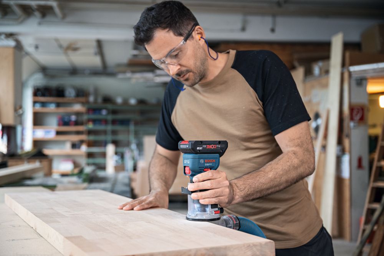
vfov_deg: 28.1
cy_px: 128
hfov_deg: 41.1
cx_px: 192
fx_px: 512
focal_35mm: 48
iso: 800
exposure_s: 1/200
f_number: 2.8
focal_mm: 48
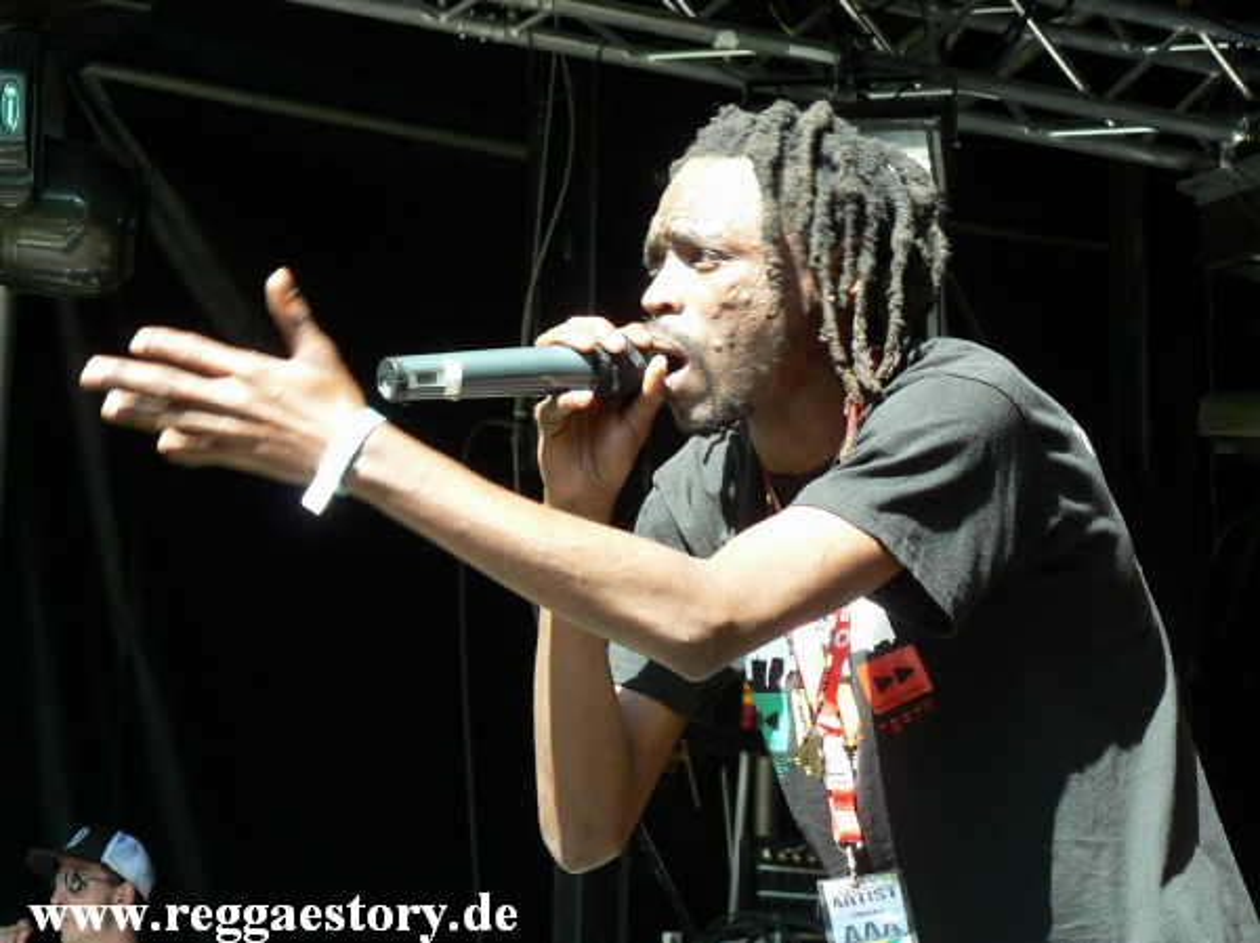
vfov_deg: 14.3
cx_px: 630
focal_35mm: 103
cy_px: 472
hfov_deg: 19.1
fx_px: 3746
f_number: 3.2
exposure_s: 1/80
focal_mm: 17.7
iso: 64
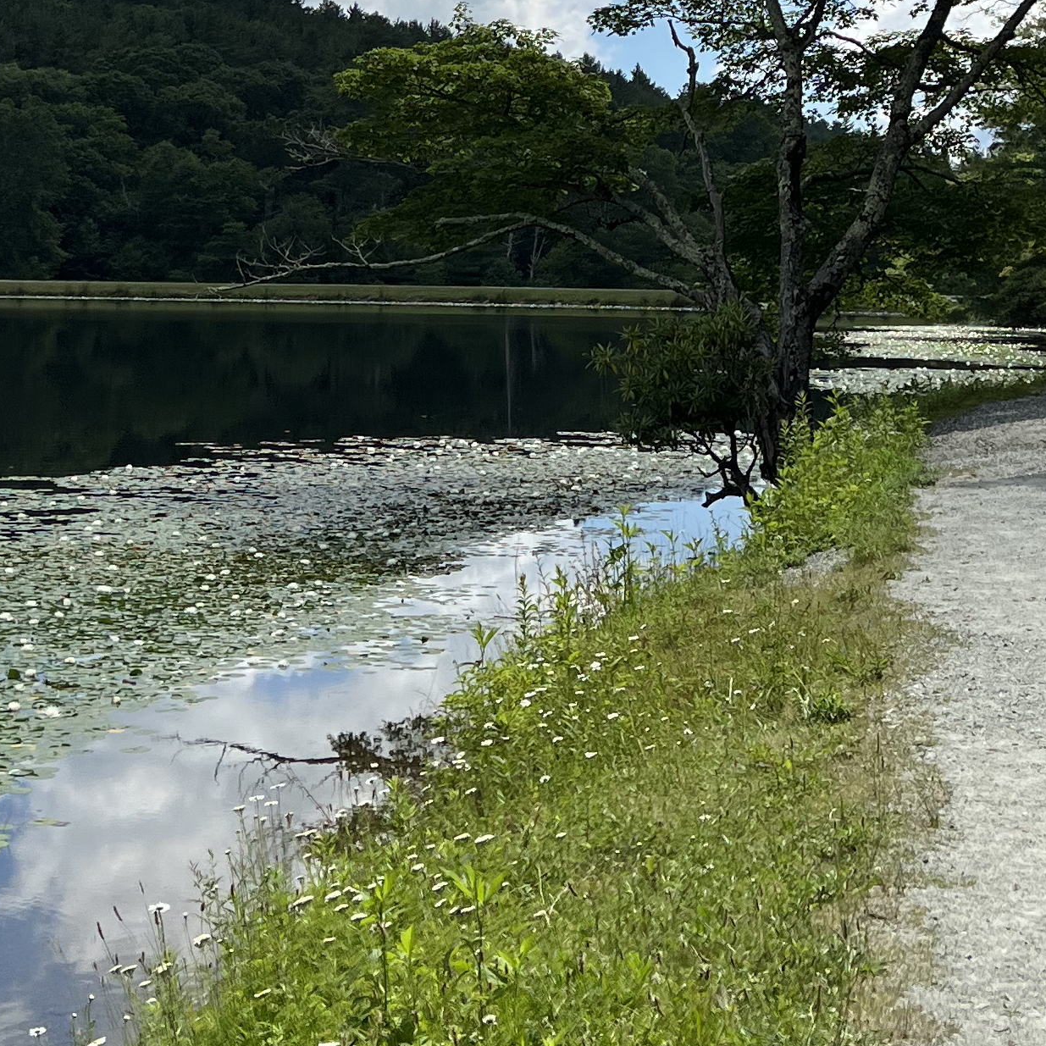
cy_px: -32
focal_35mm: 75
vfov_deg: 22.1
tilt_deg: +7.6
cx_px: 690
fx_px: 2564
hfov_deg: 23.0
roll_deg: -0.7
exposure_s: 1/6993
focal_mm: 5.7
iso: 50
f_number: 1.5
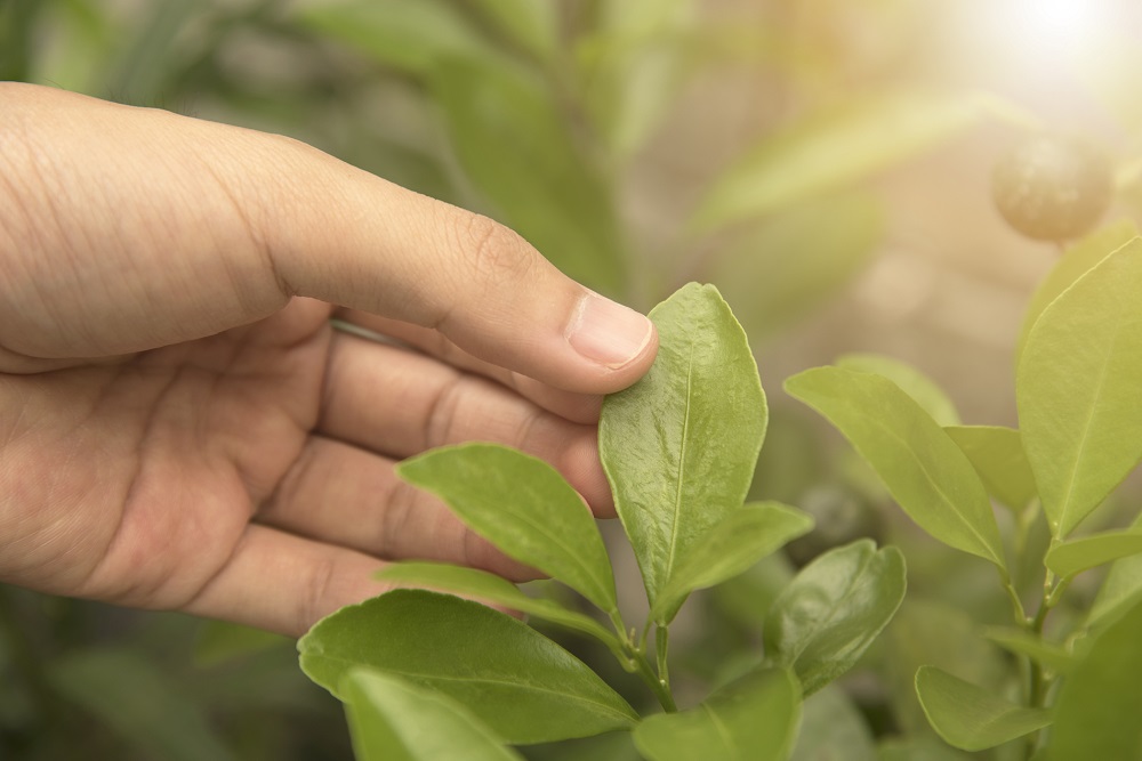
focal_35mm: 120
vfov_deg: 11.4
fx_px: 3807
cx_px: 571
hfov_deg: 17.1
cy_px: 380
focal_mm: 120
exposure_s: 1/80
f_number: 5.6
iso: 100
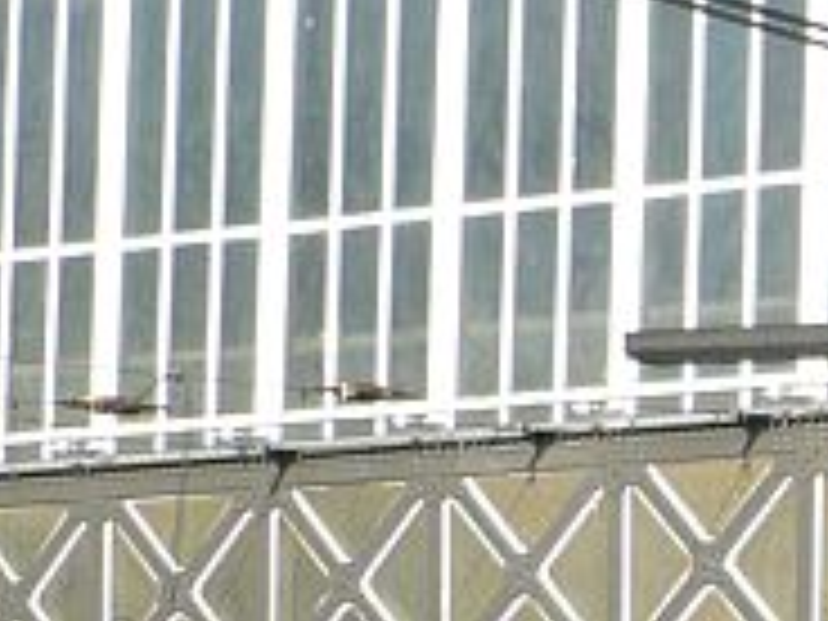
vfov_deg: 7.4
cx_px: 2192
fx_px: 4664
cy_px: 1058
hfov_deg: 8.9
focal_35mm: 195
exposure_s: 1/800
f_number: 2.8
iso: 100
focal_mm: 5.8
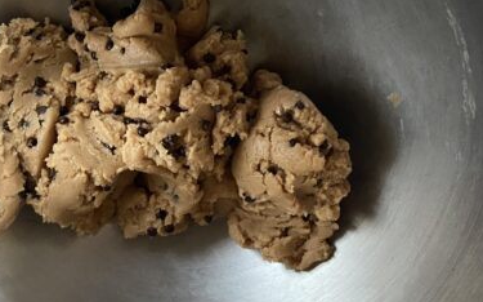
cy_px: 115
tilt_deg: -73.0
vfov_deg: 26.2
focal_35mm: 49
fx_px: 645
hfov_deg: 40.7
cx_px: 176
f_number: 1.8
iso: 640
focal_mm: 4.25
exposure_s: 1/30
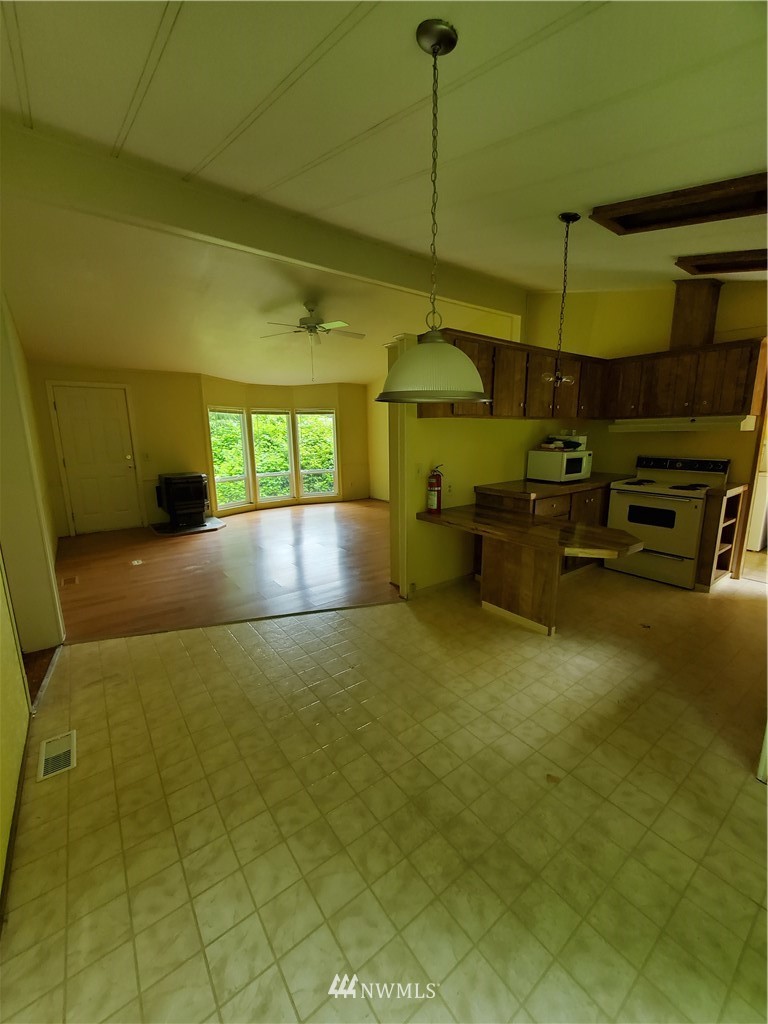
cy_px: 512
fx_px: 385
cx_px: 384
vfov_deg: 106.2
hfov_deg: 89.9
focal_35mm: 13
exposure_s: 1/59
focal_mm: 1.8
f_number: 2.2
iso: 200
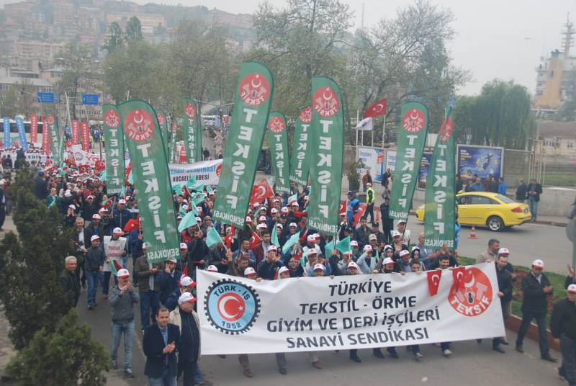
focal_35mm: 48
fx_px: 769
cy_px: 193
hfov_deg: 41.1
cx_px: 288
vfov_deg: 28.2
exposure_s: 1/160
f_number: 6.3
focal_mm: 32
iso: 100
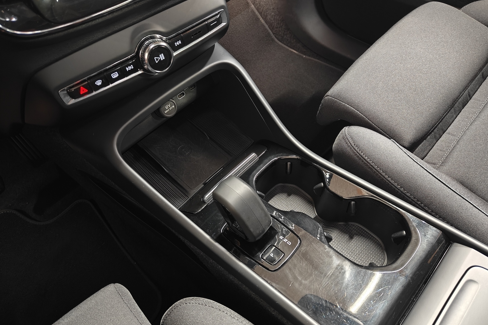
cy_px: 158
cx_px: 244
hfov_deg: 71.5
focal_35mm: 25
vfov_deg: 51.3
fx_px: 339
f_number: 1.8
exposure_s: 1/20
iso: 1600
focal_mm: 5.59
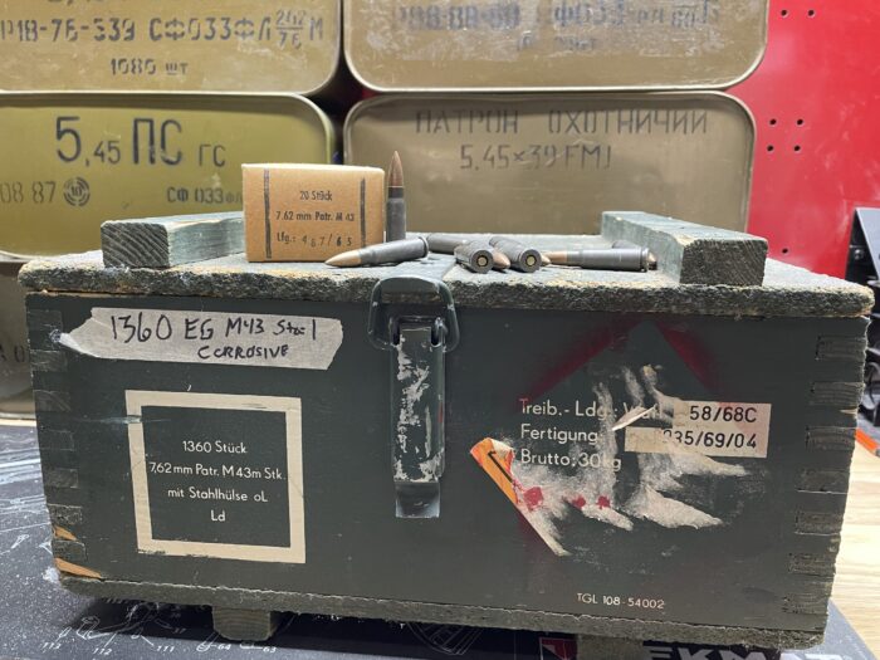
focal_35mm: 26
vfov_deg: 53.1
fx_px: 661
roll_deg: -0.8
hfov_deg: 67.3
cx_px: 440
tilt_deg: -12.0
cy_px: 330
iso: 320
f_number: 1.6
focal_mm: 4.2
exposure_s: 1/60
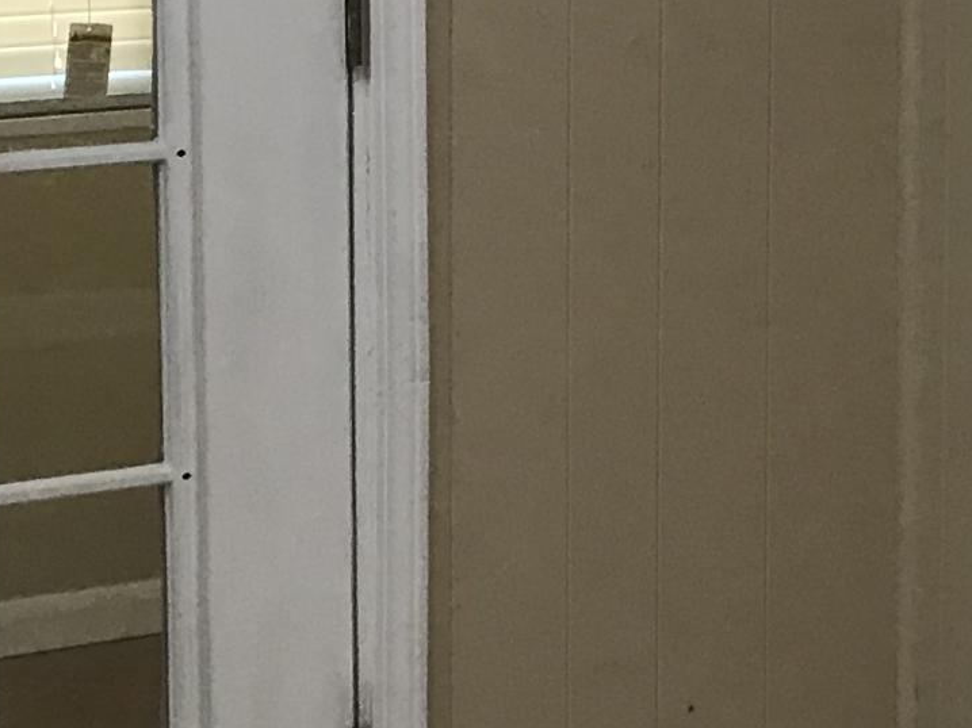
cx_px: 1237
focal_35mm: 117
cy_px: -87
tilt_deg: -6.1
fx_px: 3284
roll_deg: -1.9
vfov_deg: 12.4
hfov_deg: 16.0
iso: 32
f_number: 1.8
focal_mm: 3.99
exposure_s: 1/30
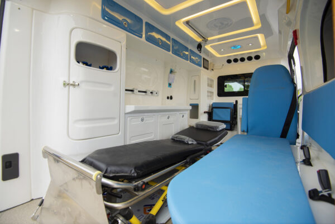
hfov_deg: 96.7
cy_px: 112
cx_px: 168
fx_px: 149
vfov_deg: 73.8
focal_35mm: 16
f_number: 5
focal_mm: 16
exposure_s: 1/320
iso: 100
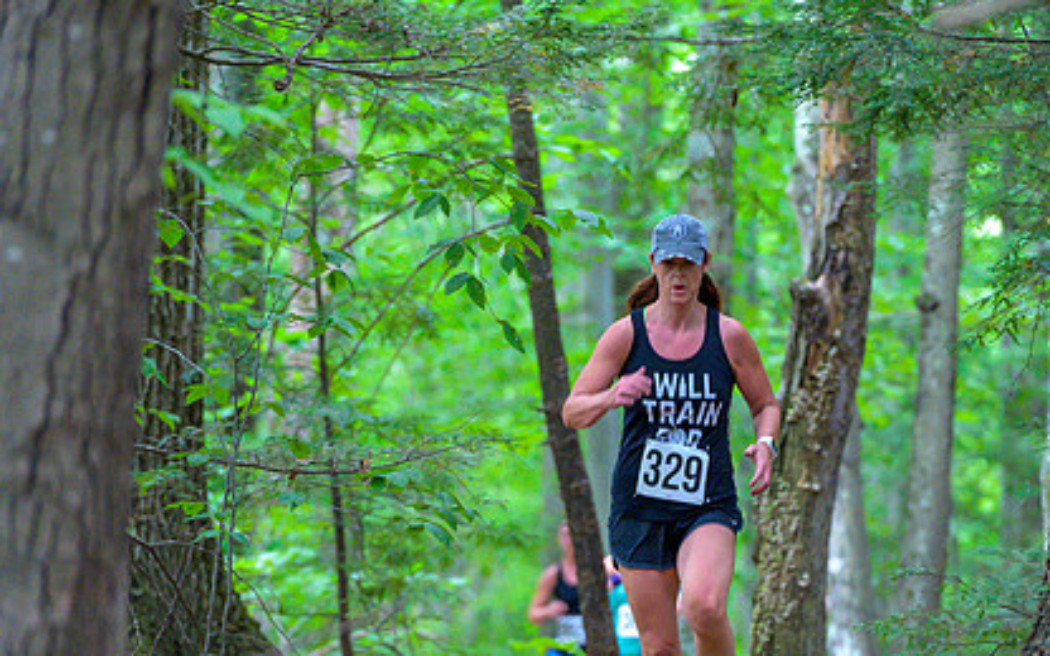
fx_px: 8127
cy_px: 477
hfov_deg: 7.4
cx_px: 724
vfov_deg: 4.6
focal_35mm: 284
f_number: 4
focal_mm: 200
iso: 8000
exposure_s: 1/200
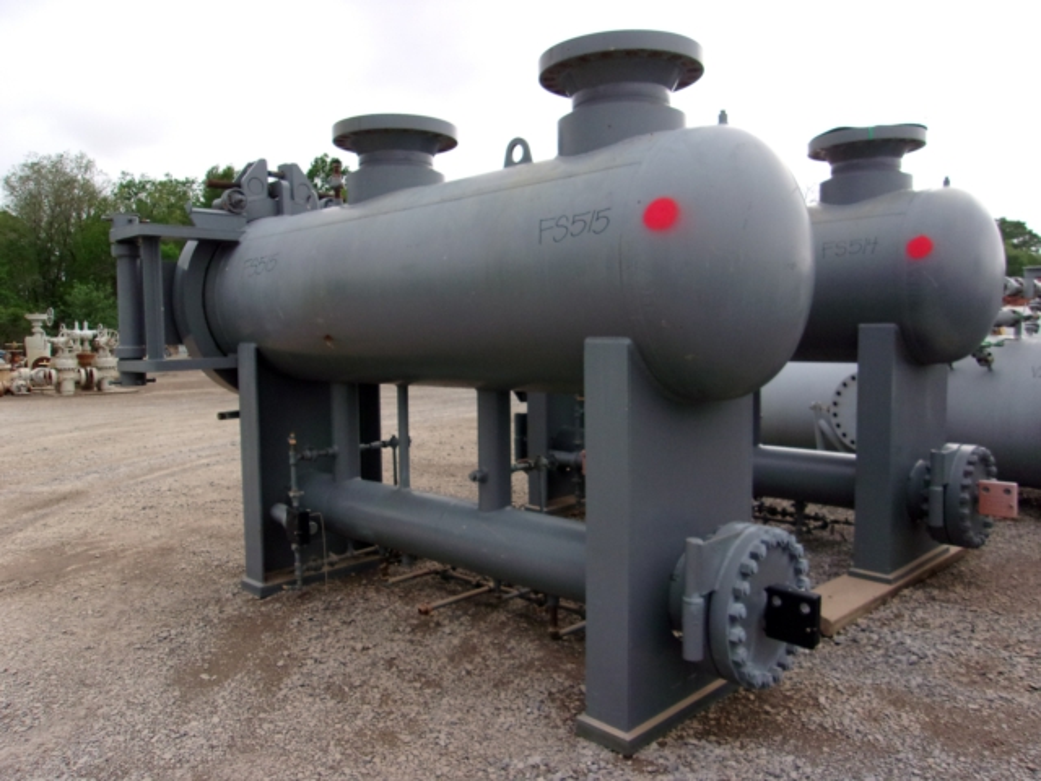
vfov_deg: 51.4
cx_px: 520
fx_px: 812
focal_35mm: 27
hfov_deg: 65.3
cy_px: 390
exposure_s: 1/140
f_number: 10.4
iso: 200
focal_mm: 4.9
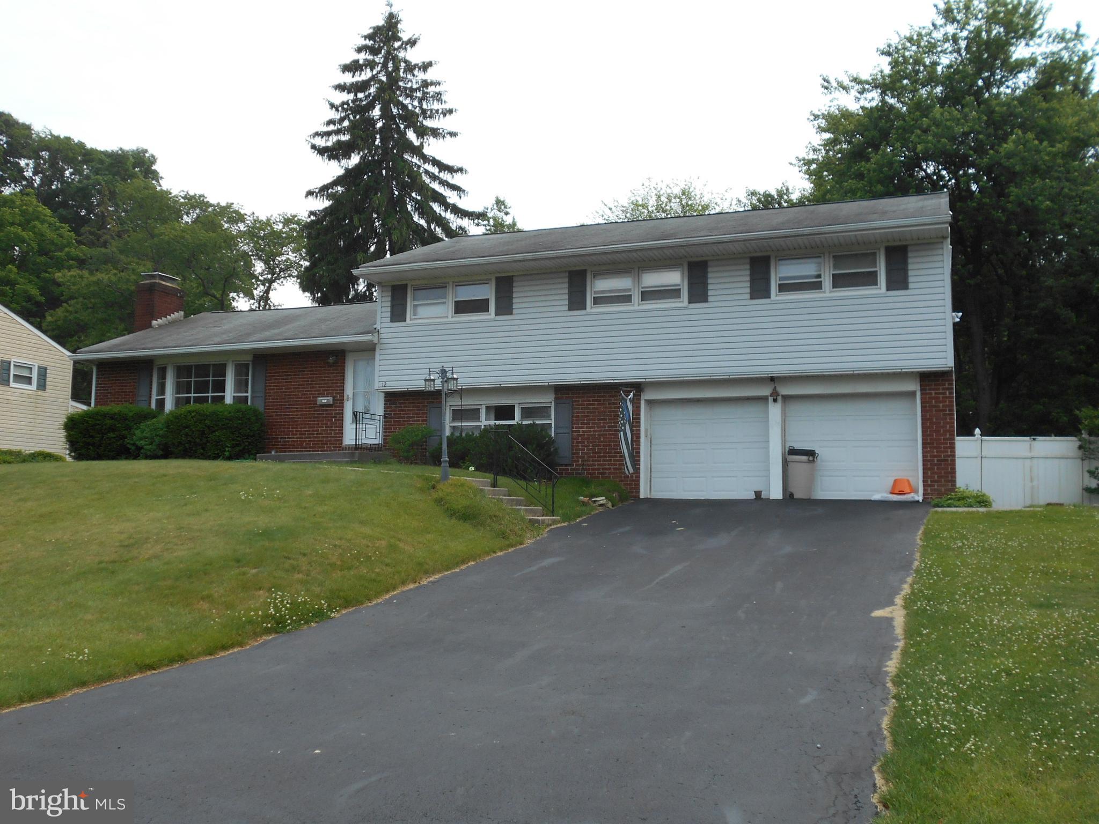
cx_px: 550
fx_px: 1079
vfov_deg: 41.8
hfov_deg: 54.0
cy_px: 412
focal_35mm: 34
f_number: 3.6
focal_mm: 5.8
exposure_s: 1/500
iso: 80
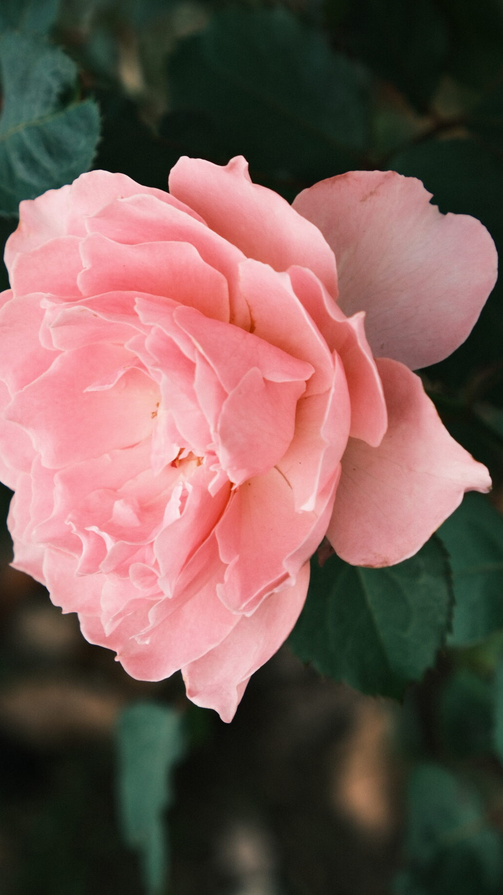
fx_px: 2893
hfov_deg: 9.9
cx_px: 220
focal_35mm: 122
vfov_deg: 17.6
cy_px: 458
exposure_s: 1/125
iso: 250
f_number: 6.4
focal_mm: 55
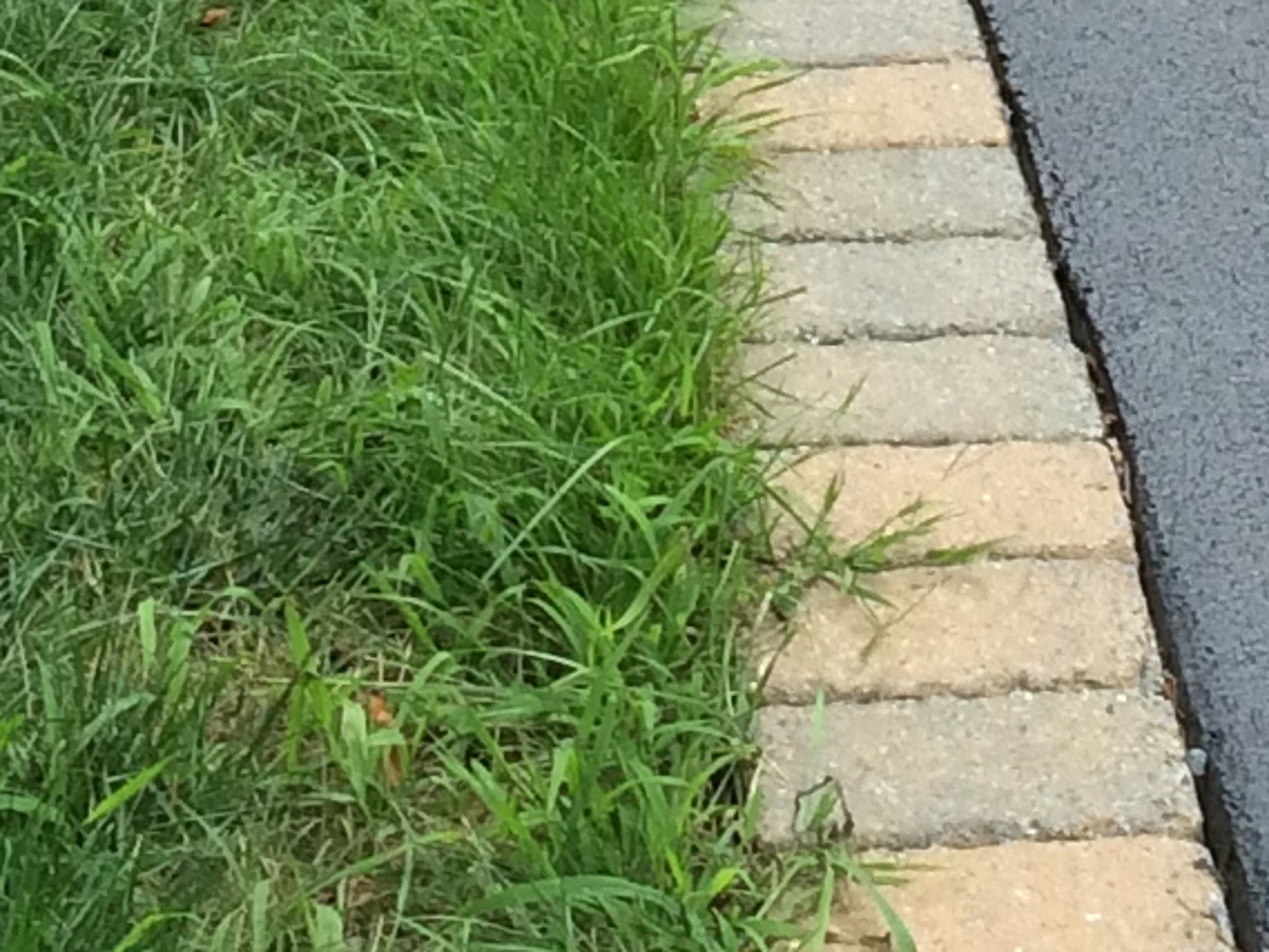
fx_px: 6307
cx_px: 968
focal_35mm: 172
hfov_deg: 11.5
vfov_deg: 7.8
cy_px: -1612
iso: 40
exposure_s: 1/120
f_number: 2.2
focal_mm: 4.12
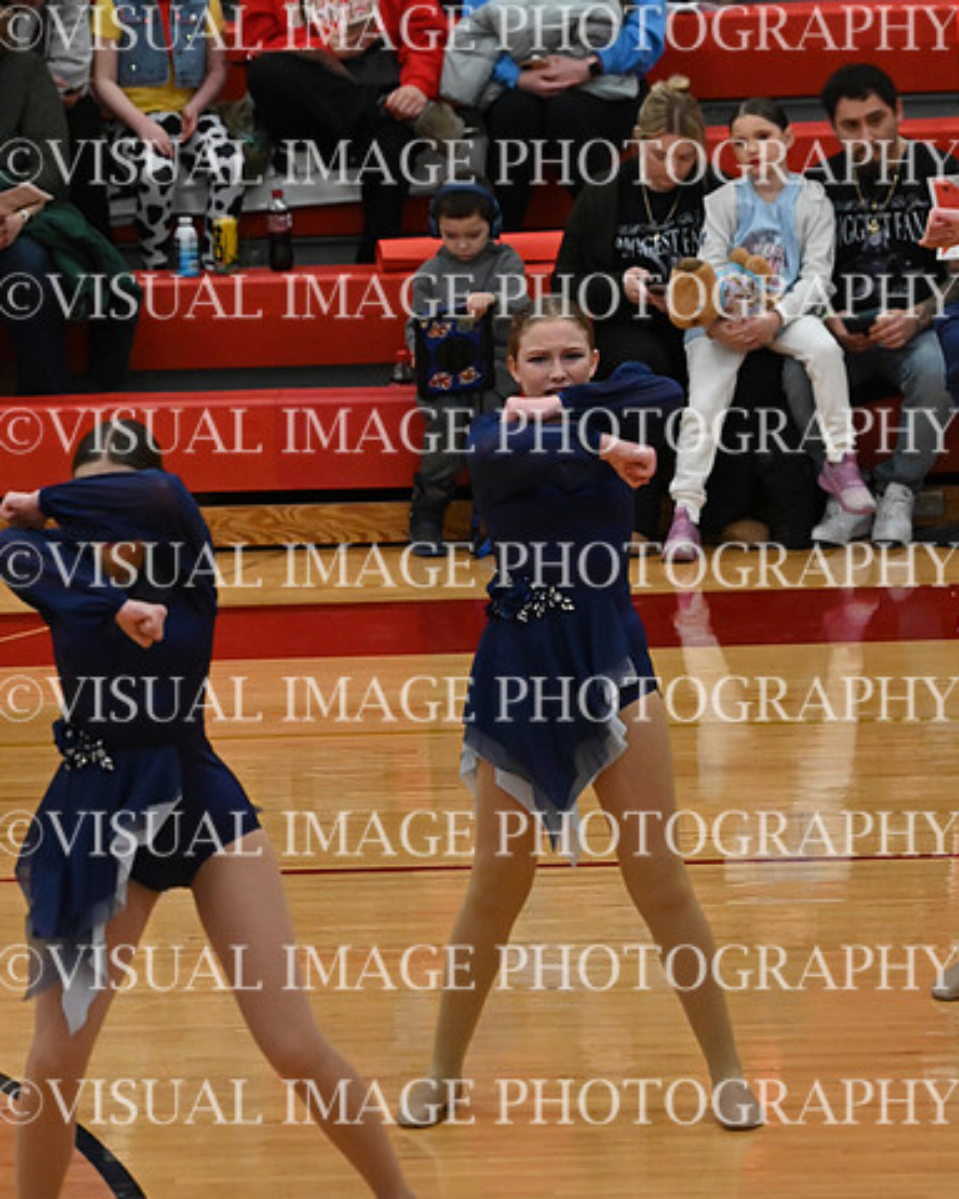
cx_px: 478
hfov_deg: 5.4
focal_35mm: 289
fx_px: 10253
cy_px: 632
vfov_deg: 6.7
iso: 5000
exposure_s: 1/400
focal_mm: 170
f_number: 4
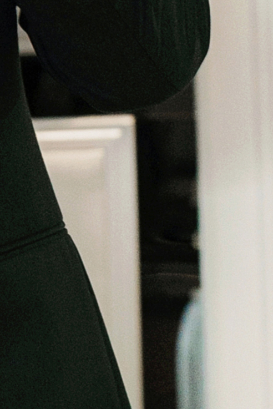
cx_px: -273
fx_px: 5318
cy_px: -160
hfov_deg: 2.9
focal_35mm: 468
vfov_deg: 4.4
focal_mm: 50
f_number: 2.5
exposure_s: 1/200
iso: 1250
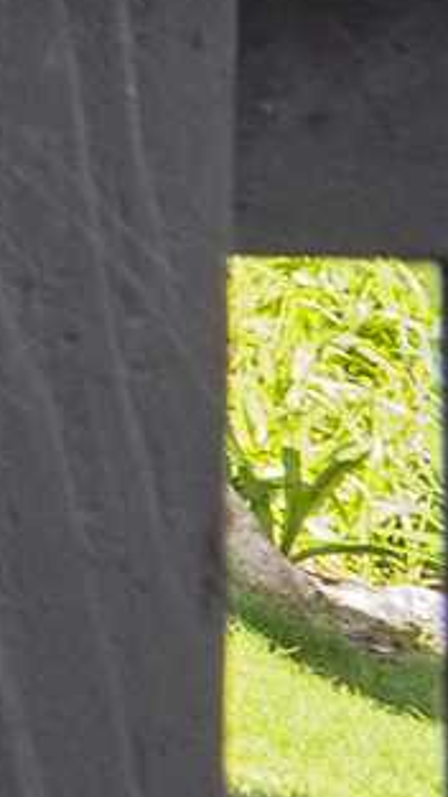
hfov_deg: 3.6
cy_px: -1369
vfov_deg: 10.8
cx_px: -3317
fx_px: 3253
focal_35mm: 154
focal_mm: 15
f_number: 7.1
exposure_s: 1/15
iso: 250
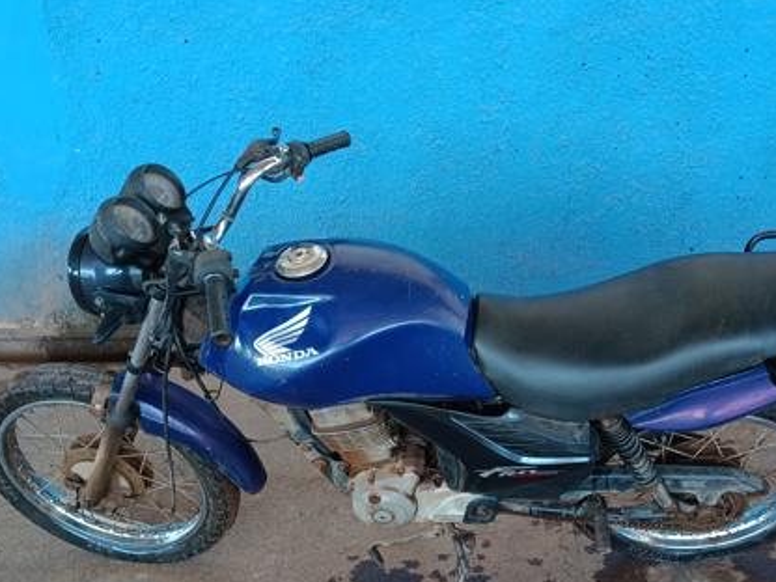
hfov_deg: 46.5
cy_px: 373
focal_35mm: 40
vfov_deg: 35.7
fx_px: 897
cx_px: 468
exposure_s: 1/120
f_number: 1.8
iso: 546
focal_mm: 4.81
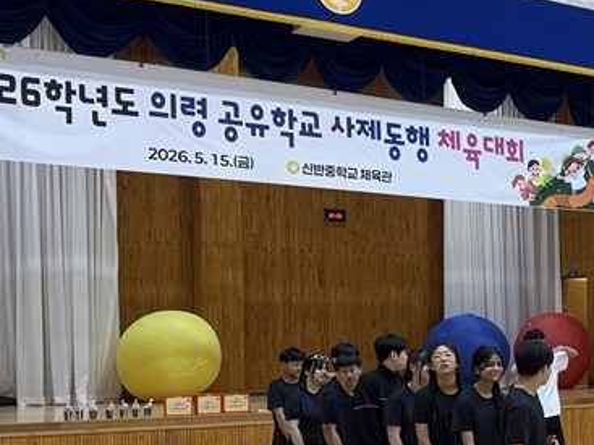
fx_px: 1132
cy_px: 348
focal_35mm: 66
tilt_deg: +0.6
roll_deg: +0.9
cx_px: 673
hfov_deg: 26.7
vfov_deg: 22.0
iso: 125
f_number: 1.78
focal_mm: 6.76
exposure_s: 1/60
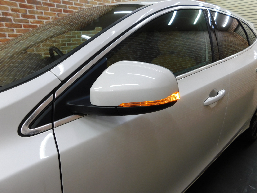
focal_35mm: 23
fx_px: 171
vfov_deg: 58.9
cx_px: 128
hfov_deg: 73.9
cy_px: 96
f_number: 3
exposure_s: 1/40
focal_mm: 4
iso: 125
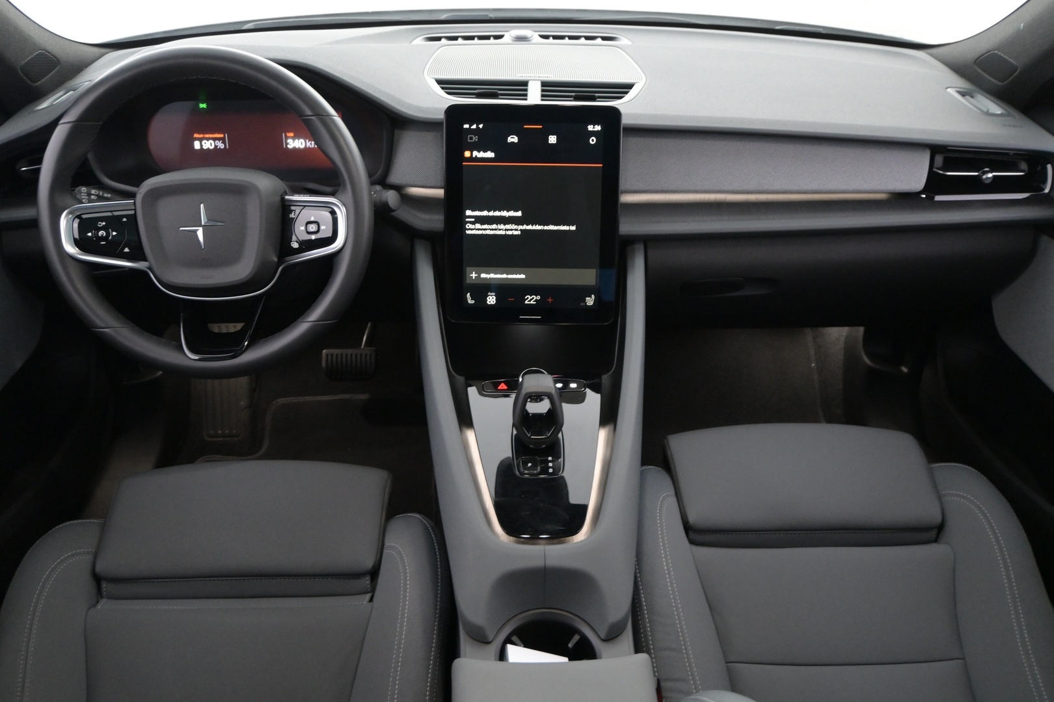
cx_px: 527
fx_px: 900
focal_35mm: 31
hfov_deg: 60.7
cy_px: 351
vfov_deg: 42.6
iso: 2800
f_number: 3.8
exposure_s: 1/30
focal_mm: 20.5
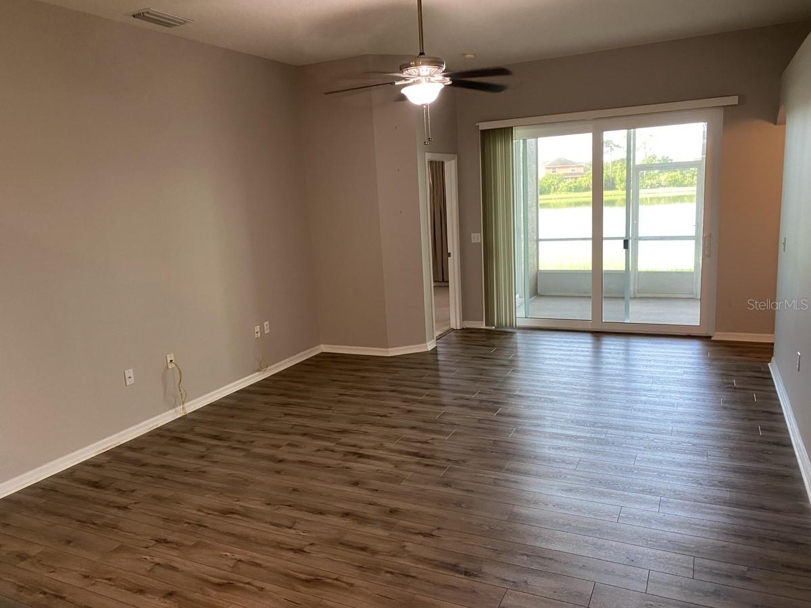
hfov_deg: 67.3
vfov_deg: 53.1
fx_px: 609
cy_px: 304
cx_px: 406
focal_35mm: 26
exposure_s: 1/60
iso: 125
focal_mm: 4.25
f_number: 1.8
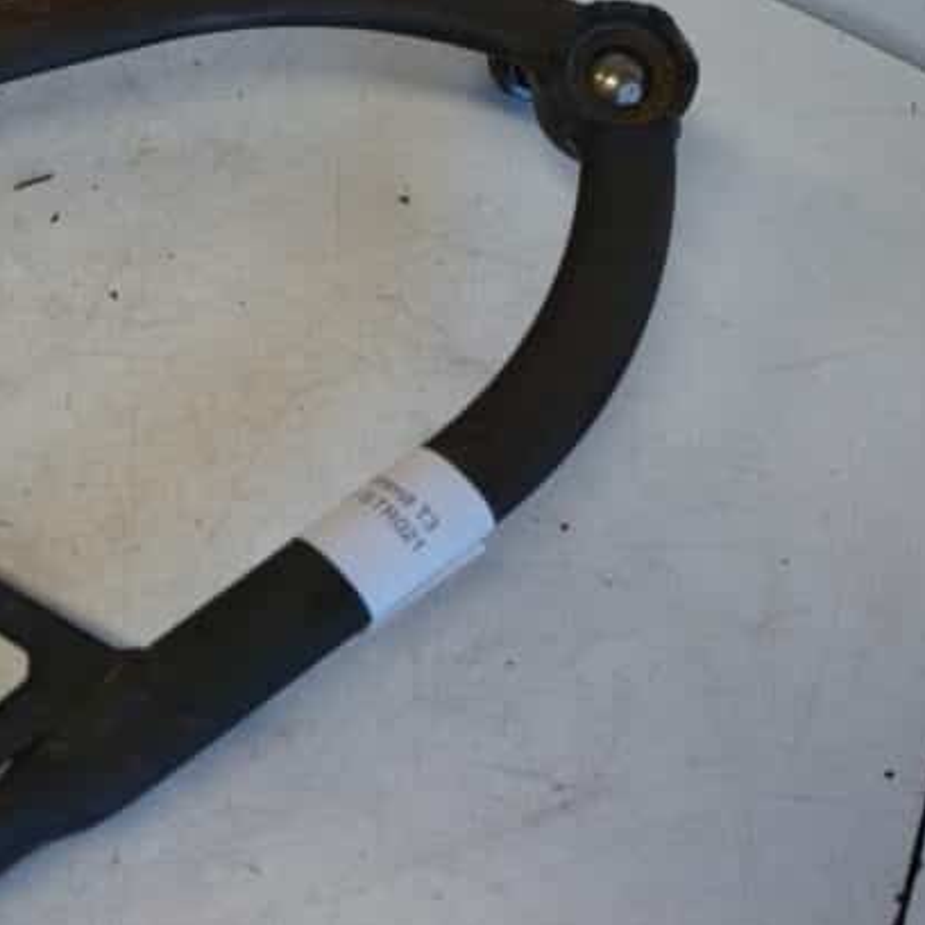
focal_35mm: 64
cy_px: 405
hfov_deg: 25.7
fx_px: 1935
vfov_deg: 26.9
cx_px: 32
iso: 500
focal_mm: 20
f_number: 4
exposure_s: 1/60
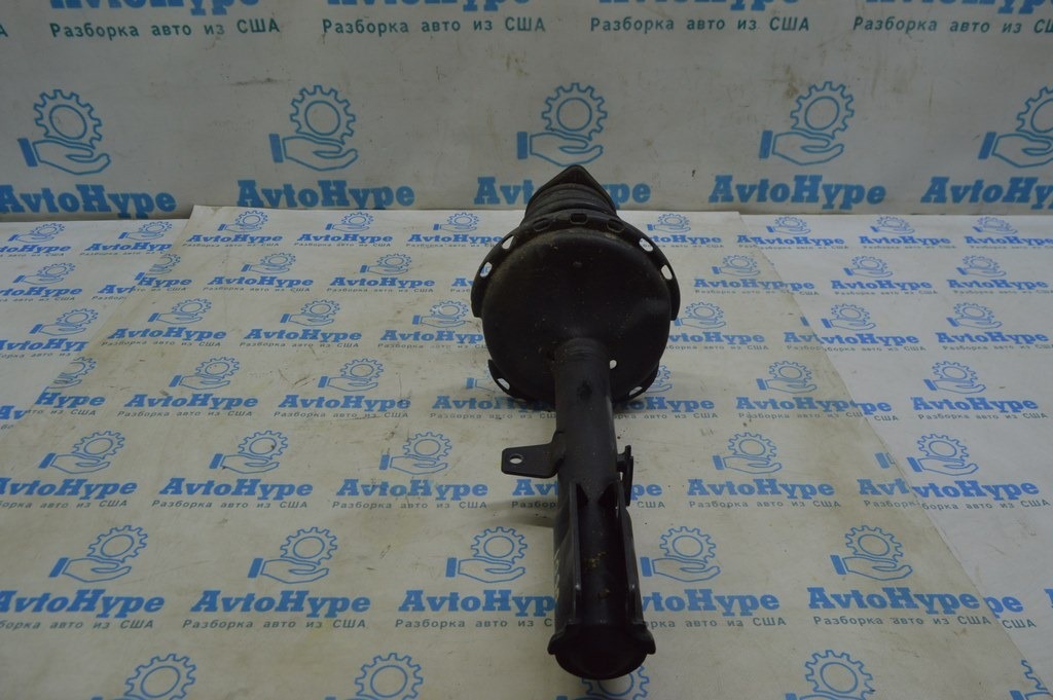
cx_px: 526
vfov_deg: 47.9
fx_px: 789
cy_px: 350
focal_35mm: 27
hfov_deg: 67.4
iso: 400
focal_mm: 18
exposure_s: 1/50
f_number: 7.1
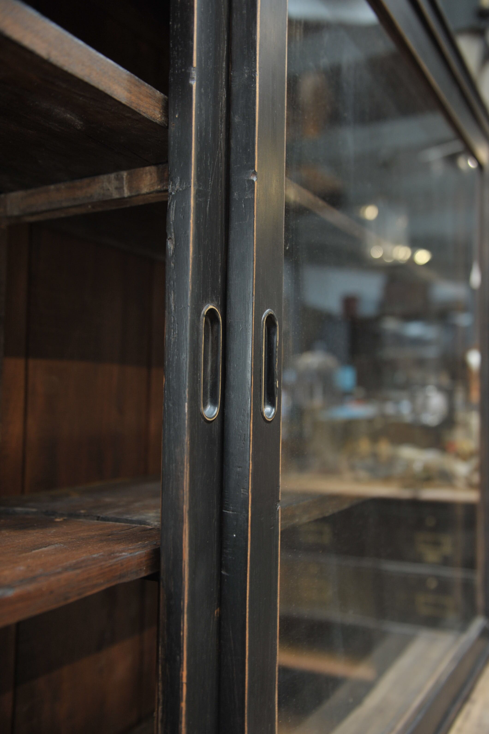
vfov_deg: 54.5
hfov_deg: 37.8
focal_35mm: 35
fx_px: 714
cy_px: 367
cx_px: 244
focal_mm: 35
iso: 640
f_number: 3.5
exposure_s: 1/50
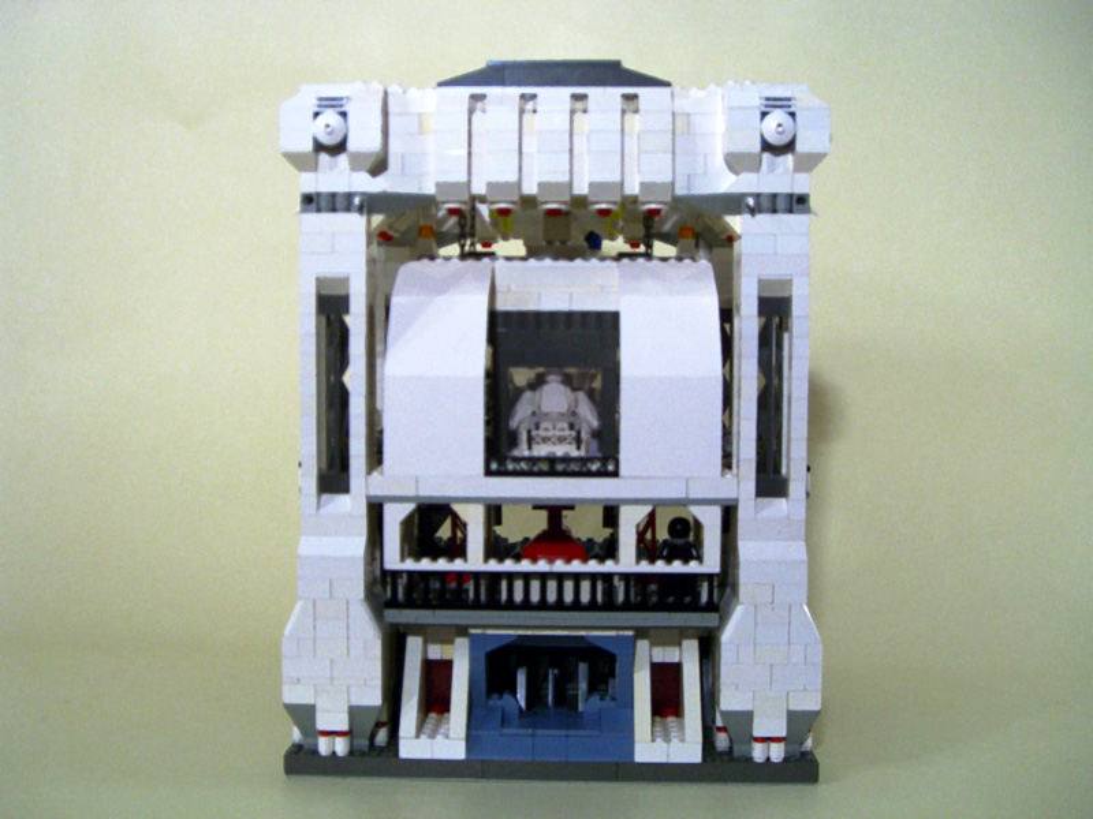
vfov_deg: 37.7
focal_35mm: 38
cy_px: 410
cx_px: 546
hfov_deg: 49.0
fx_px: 1200
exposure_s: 1/100
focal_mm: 7.9
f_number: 2.8
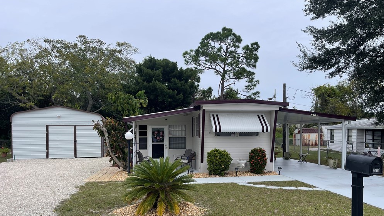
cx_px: 192
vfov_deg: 41.1
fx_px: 285
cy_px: 139
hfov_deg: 67.9
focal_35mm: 28
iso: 32
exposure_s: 1/1130
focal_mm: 5.1
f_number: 1.6
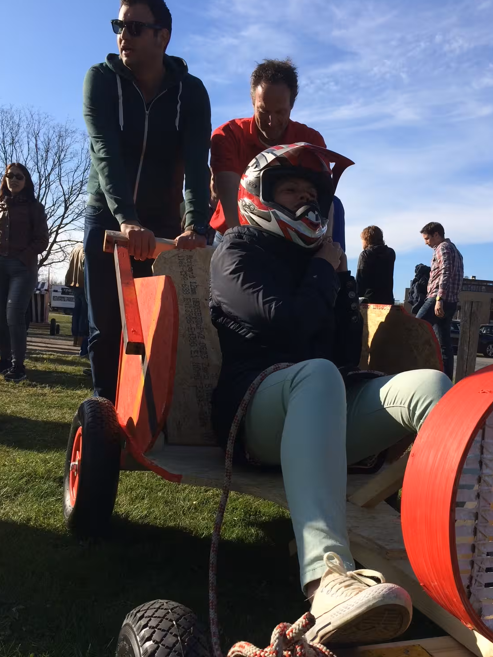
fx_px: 608
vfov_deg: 56.8
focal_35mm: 32
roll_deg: -1.8
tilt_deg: -3.4
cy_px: 351
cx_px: 263
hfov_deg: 44.1
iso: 32
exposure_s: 1/1709
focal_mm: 4.15
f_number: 2.2
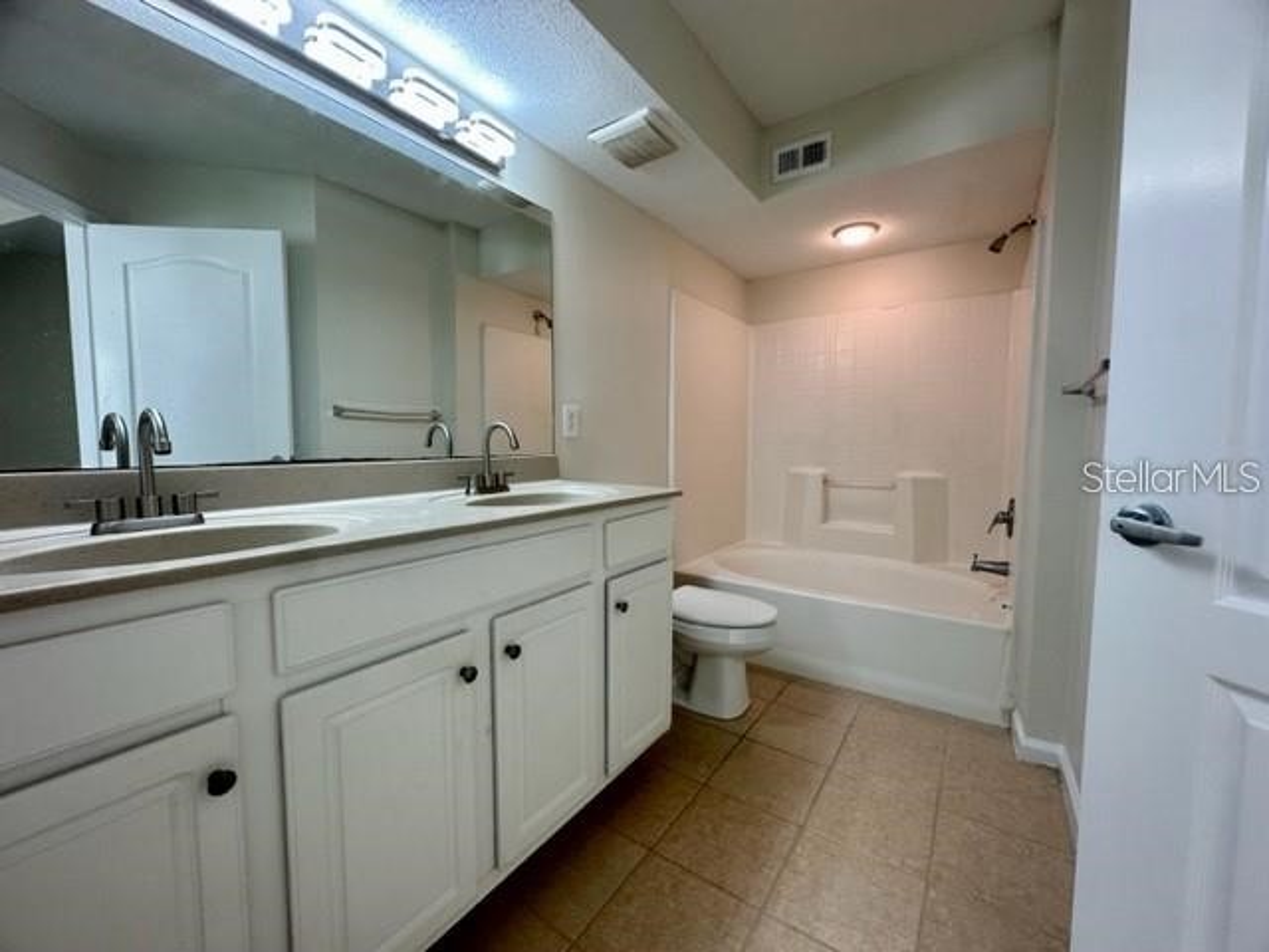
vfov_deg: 85.7
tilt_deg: -4.8
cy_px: 476
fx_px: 513
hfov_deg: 102.1
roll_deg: -0.8
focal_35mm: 14
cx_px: 634
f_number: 2.2
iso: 100
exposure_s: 1/120
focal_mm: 2.22
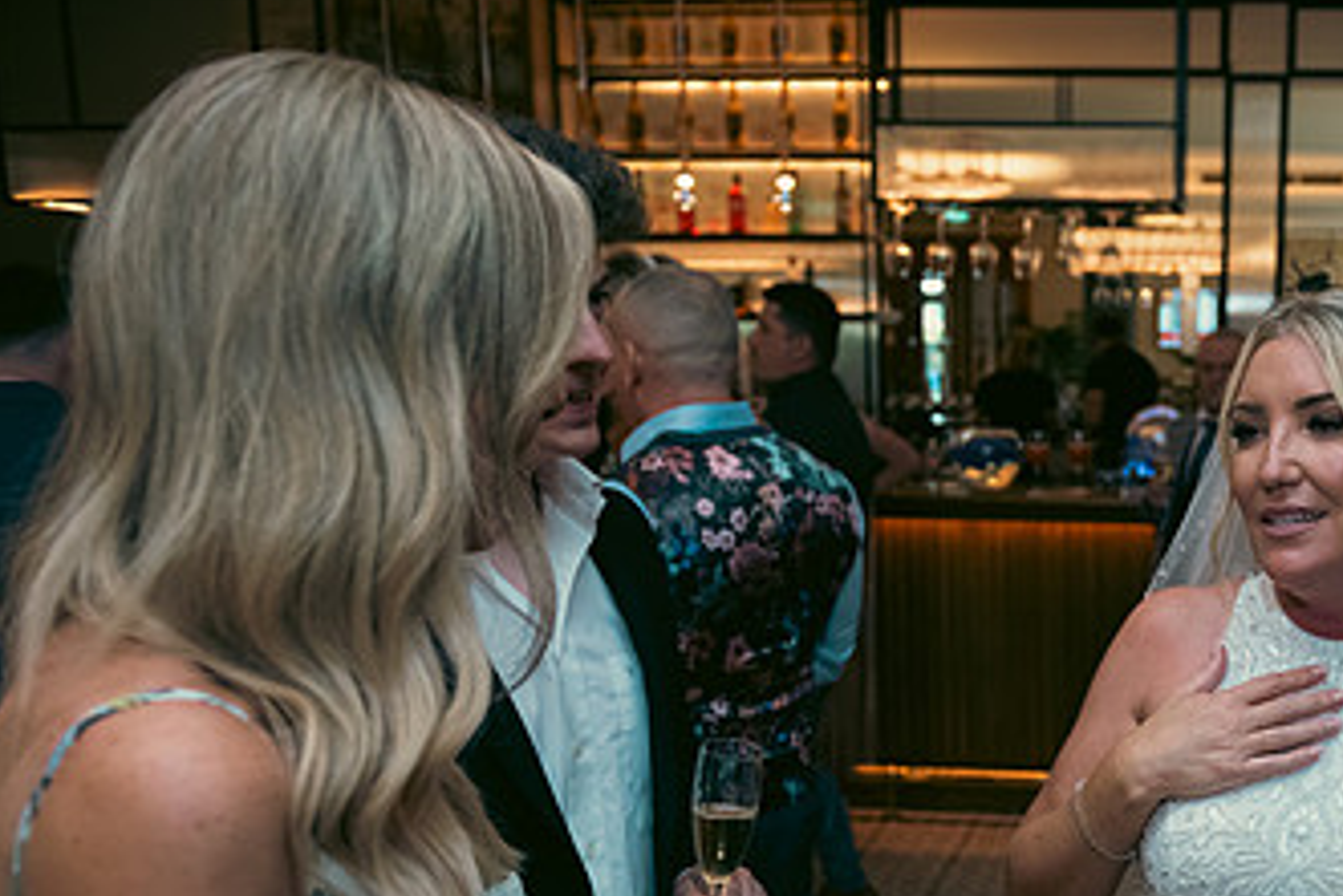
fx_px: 1567
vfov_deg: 31.1
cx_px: 1164
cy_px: 720
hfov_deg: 43.1
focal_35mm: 42
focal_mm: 24
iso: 800
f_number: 3.5
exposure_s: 1/160
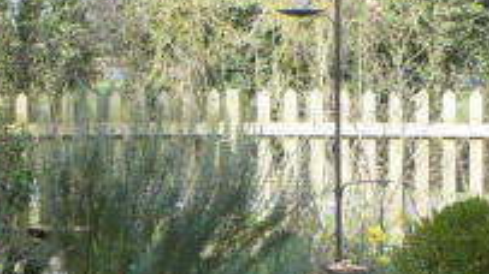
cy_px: 220
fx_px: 1504
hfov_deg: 18.5
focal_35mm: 116
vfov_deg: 10.4
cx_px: 204
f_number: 2.8
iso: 200
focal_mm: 6.1
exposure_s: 1/500
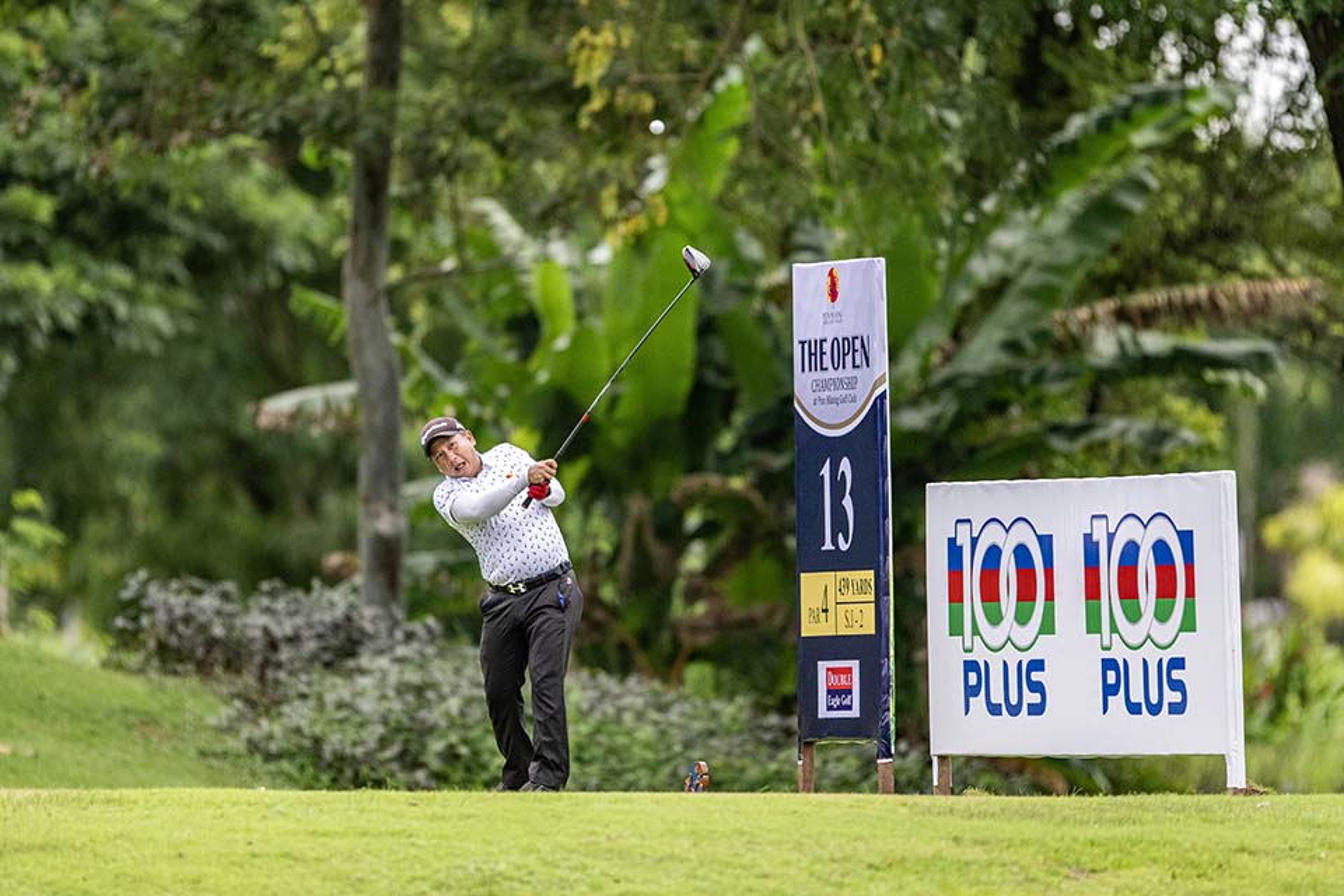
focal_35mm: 400
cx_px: 672
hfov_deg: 5.2
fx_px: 14932
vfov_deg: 3.4
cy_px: 448
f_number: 2.8
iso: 1800
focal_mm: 400
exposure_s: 1/8000
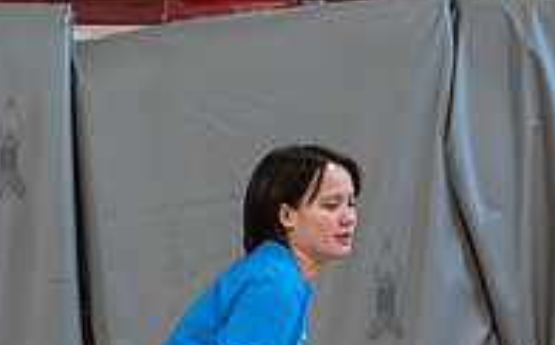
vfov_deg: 3.4
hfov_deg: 5.5
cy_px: 424
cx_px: 31
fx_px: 5726
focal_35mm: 379
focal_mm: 109
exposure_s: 1/640
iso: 5000
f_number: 3.5
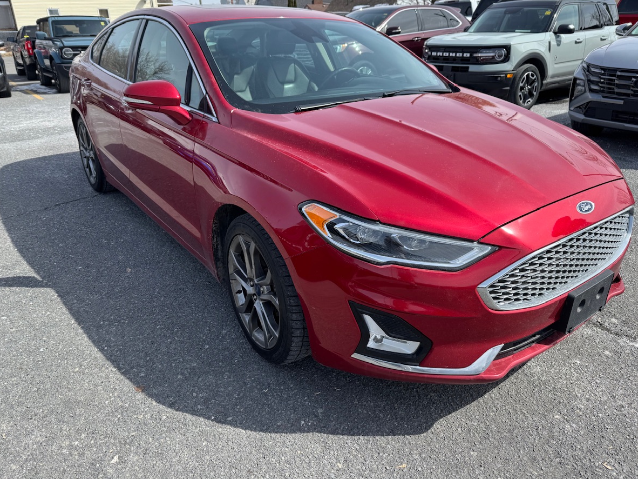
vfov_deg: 53.0
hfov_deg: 67.2
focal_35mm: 26
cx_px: 340
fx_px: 479
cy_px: 223
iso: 80
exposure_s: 1/2604
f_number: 1.78
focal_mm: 6.76
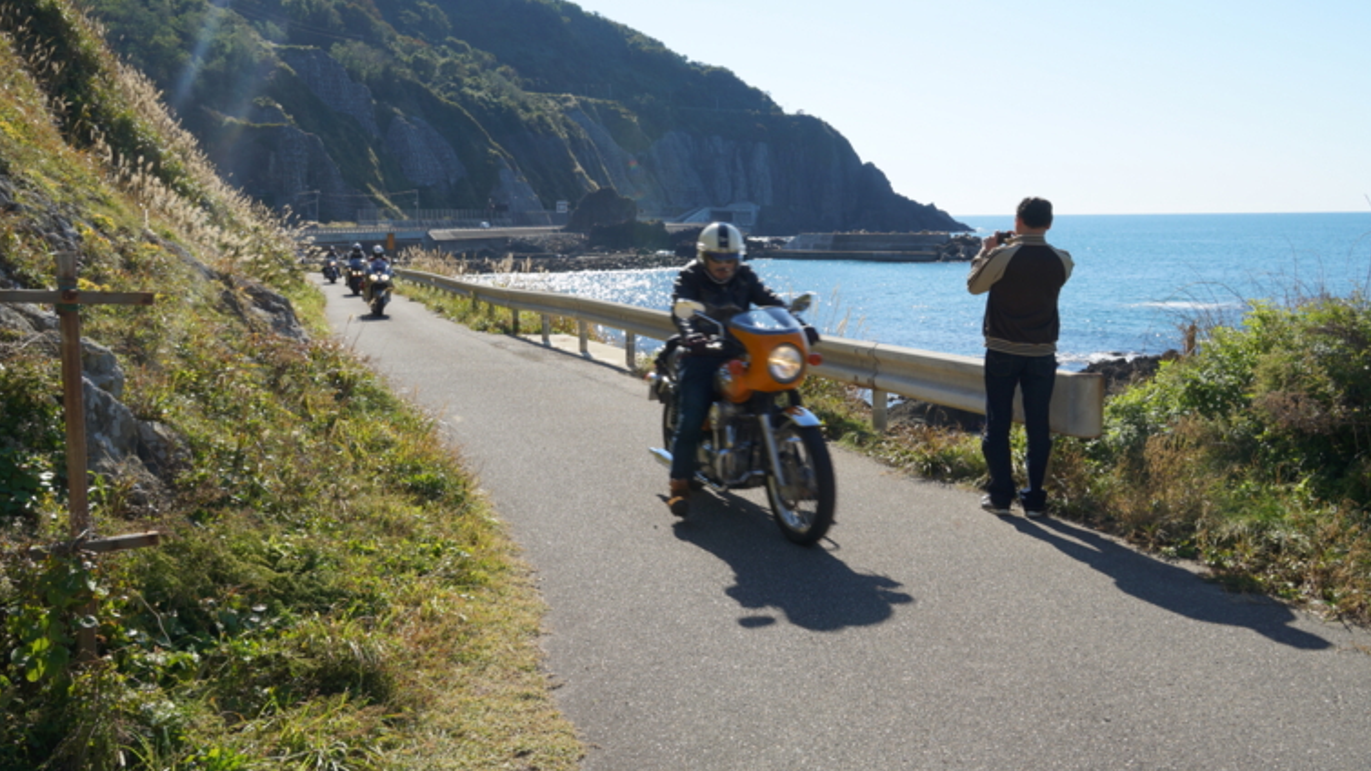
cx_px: 662
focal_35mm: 30
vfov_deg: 38.8
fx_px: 1091
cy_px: 315
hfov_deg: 64.3
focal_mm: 18
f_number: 11
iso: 100
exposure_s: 1/125
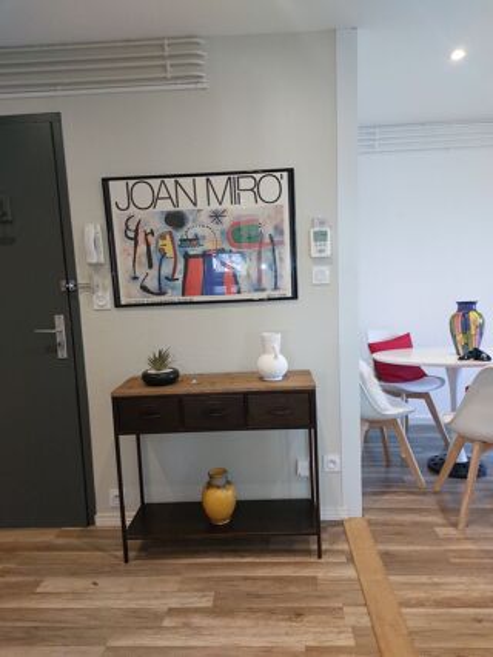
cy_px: 328
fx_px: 475
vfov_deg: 69.4
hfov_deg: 54.9
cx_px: 246
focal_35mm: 25
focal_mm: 5.23
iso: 200
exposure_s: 1/100
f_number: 1.8
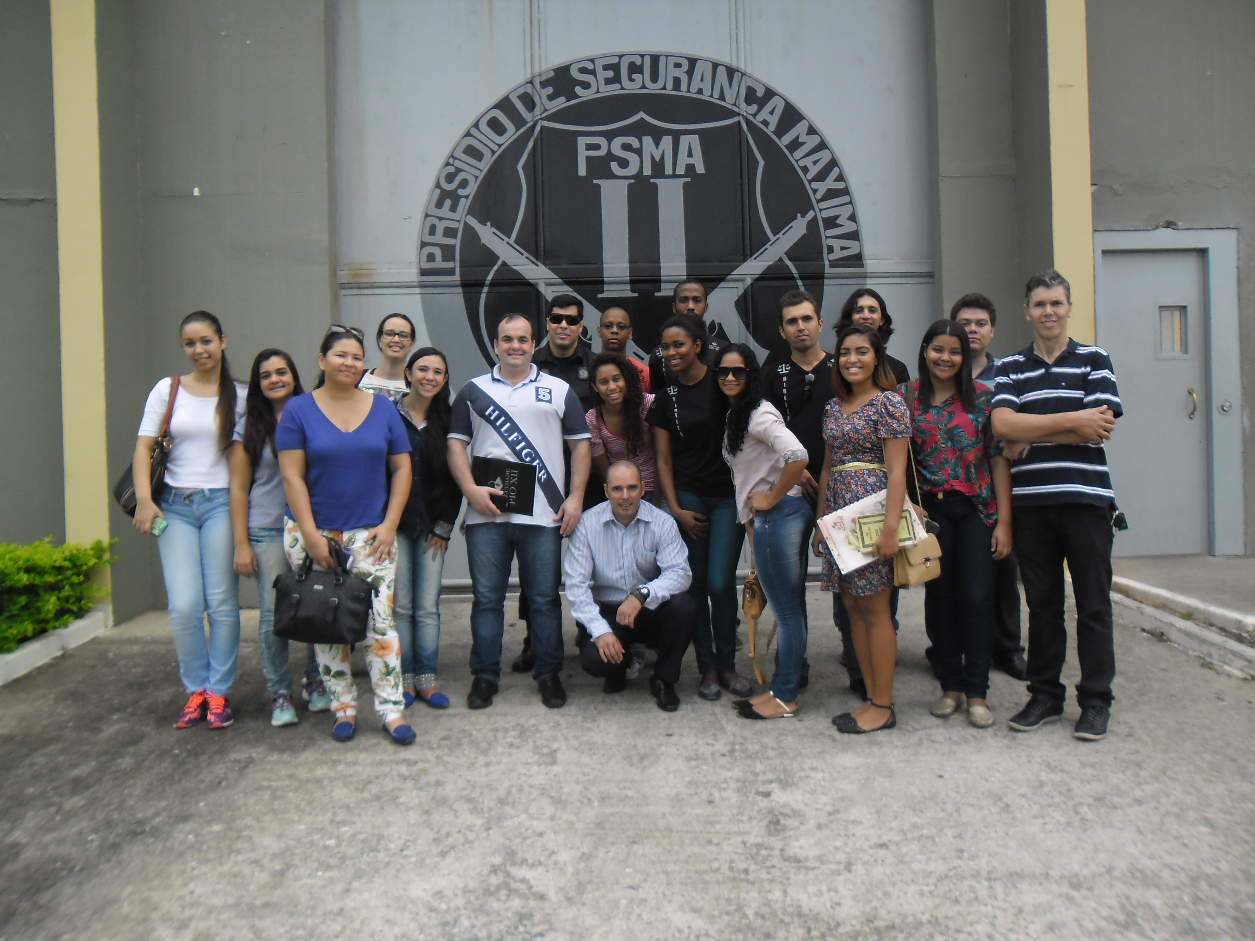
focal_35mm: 27
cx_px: 628
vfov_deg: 51.4
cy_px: 470
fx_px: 979
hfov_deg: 65.3
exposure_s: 1/122
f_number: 3.5
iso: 80
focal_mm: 4.9
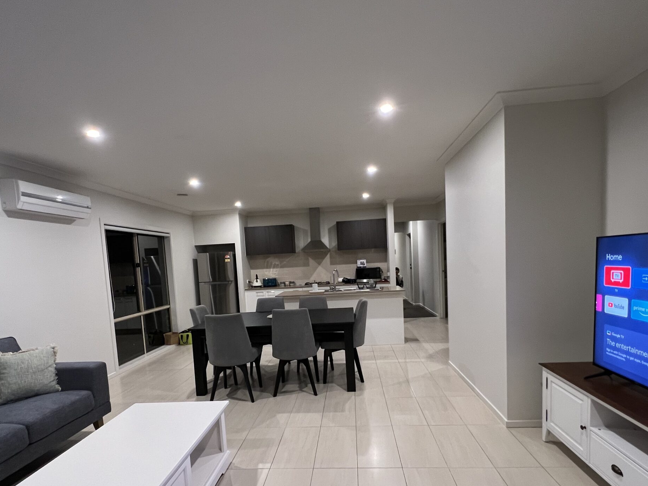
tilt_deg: -4.9
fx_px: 337
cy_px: 291
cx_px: 323
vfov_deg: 70.9
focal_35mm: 18
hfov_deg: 87.8
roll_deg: +3.3
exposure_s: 1/50
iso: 250
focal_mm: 1.57
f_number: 1.8
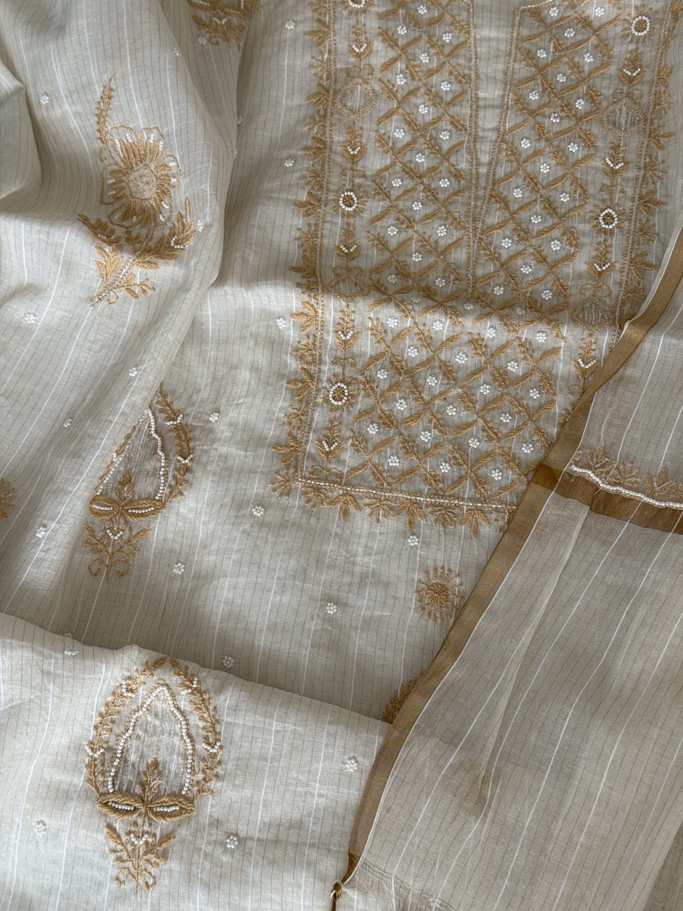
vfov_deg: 39.7
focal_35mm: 48
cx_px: 342
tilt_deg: -68.7
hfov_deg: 30.3
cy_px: 456
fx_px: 1263
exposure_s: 1/65
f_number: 1.78
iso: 100
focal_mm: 6.76
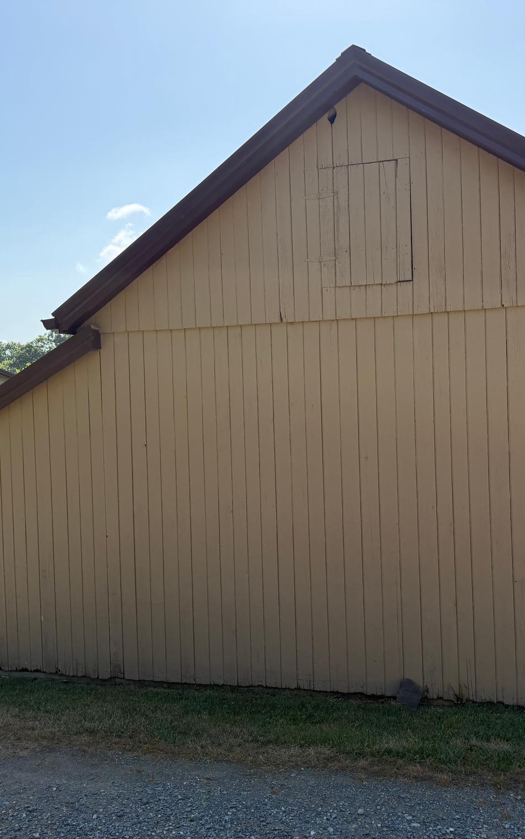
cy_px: 420
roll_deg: +2.8
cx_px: 295
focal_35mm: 34
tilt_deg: +1.1
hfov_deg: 37.2
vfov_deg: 56.7
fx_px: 778
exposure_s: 1/3279
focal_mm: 6.76
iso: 100
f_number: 1.78
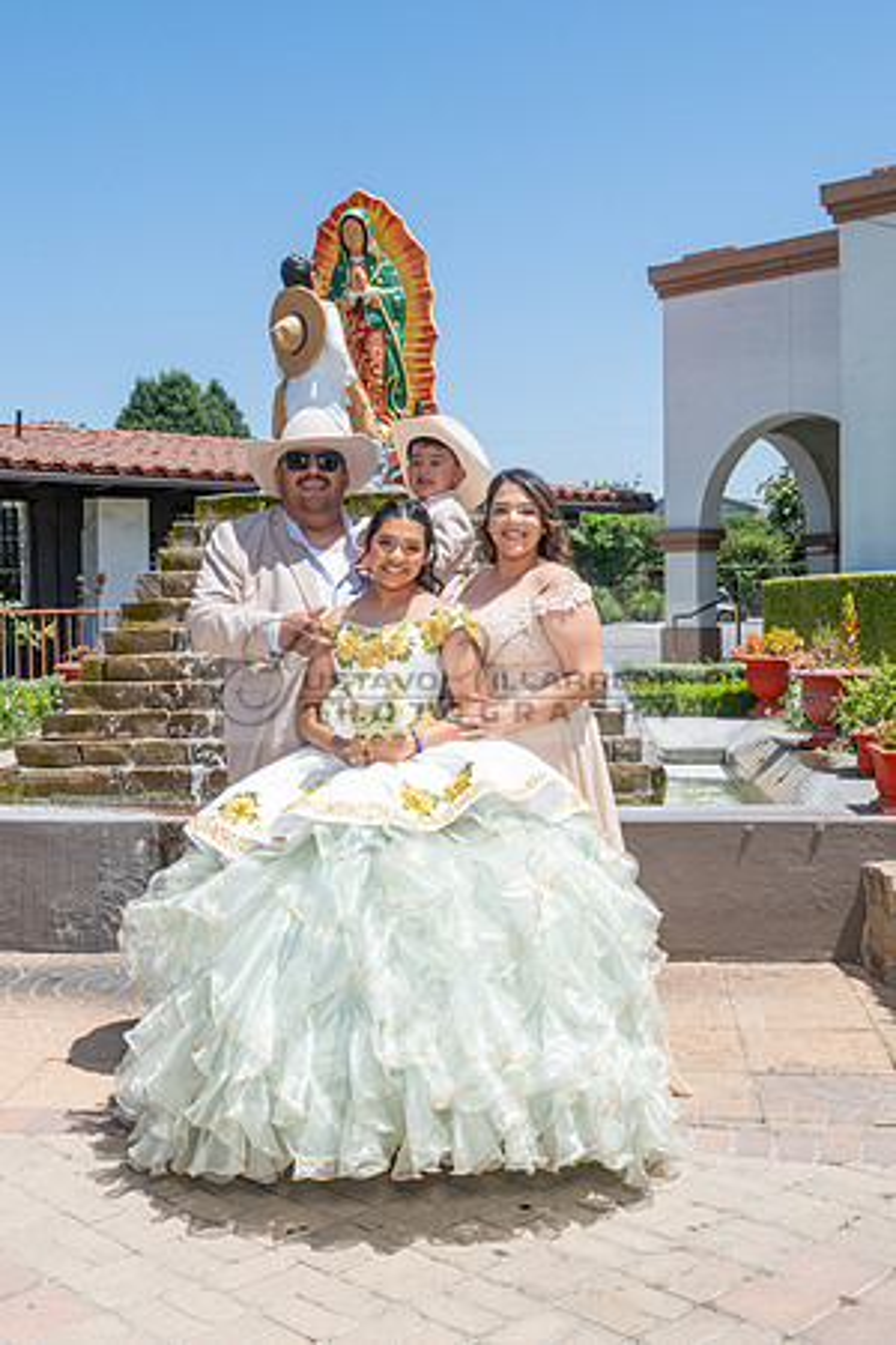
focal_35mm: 44
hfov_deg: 30.8
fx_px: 1624
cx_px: 392
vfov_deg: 45.0
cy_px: 673
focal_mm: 29
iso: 200
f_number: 14
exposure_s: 1/160
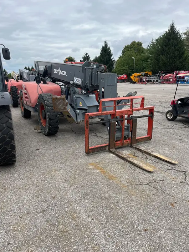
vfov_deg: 65.3
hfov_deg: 51.4
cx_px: 97
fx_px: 196
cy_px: 130
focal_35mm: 27
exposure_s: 1/1477
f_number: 1.6
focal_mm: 5.1
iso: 50
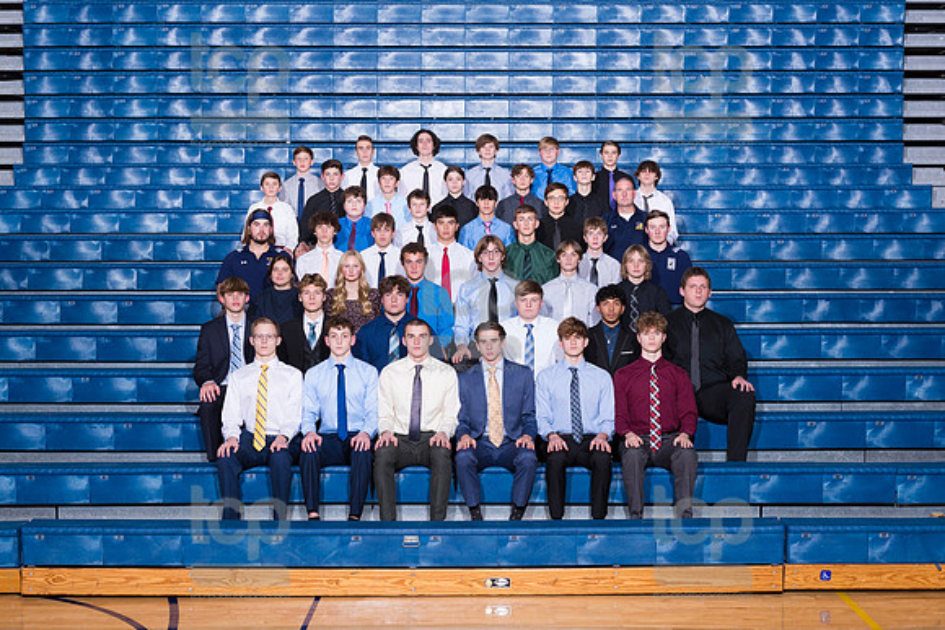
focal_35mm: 55
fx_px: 1451
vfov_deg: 24.5
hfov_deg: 36.1
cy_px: 350
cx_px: 486
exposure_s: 1/250
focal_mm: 45
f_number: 7.1
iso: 320
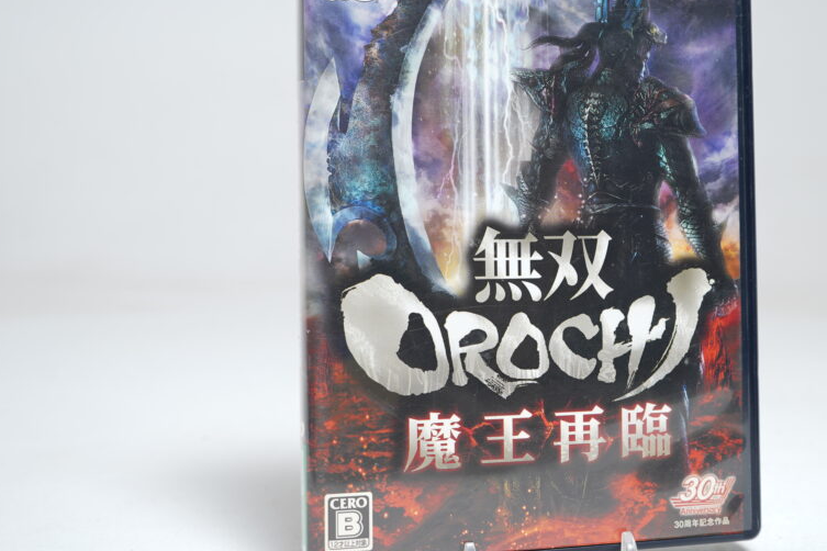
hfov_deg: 38.5
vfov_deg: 26.4
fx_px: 1171
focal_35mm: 51
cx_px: 537
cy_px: 217
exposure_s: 1/5
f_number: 5
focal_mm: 32
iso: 64
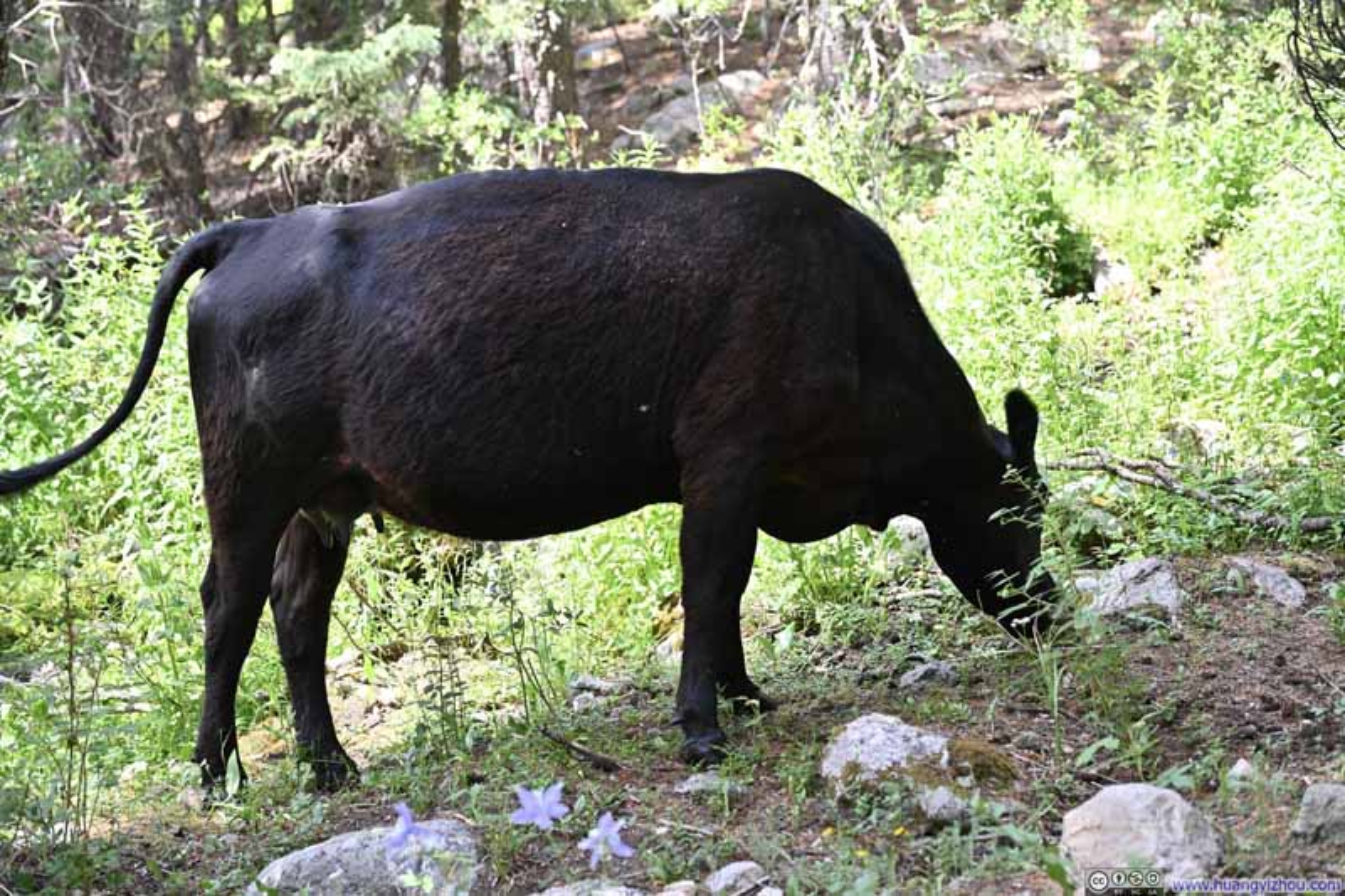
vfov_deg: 21.6
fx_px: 2353
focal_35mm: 63
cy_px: 448
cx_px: 672
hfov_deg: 31.9
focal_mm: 63
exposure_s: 1/60
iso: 90
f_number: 4
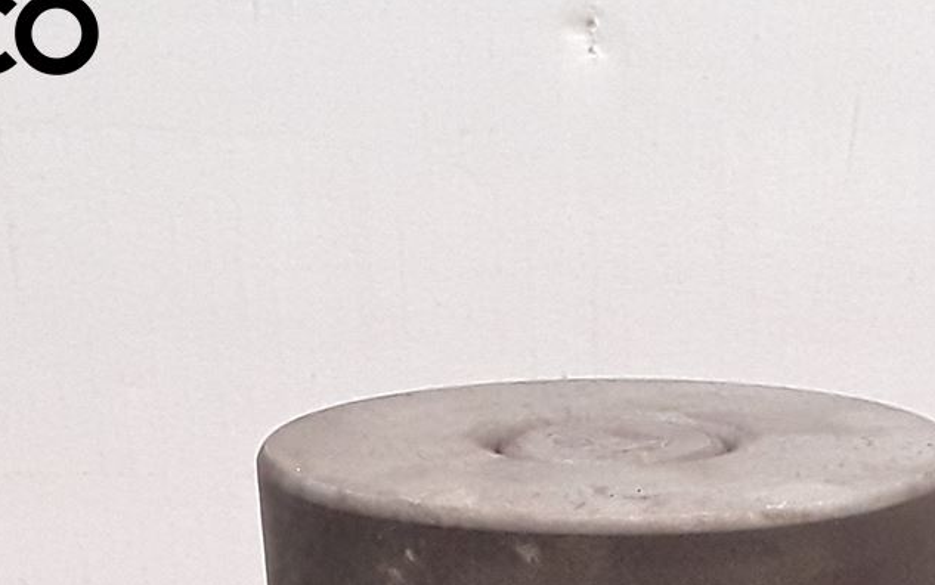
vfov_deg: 12.3
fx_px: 2447
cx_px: 703
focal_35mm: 96
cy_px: 1121
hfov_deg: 21.4
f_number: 1.9
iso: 100
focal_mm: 2.91
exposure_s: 1/100
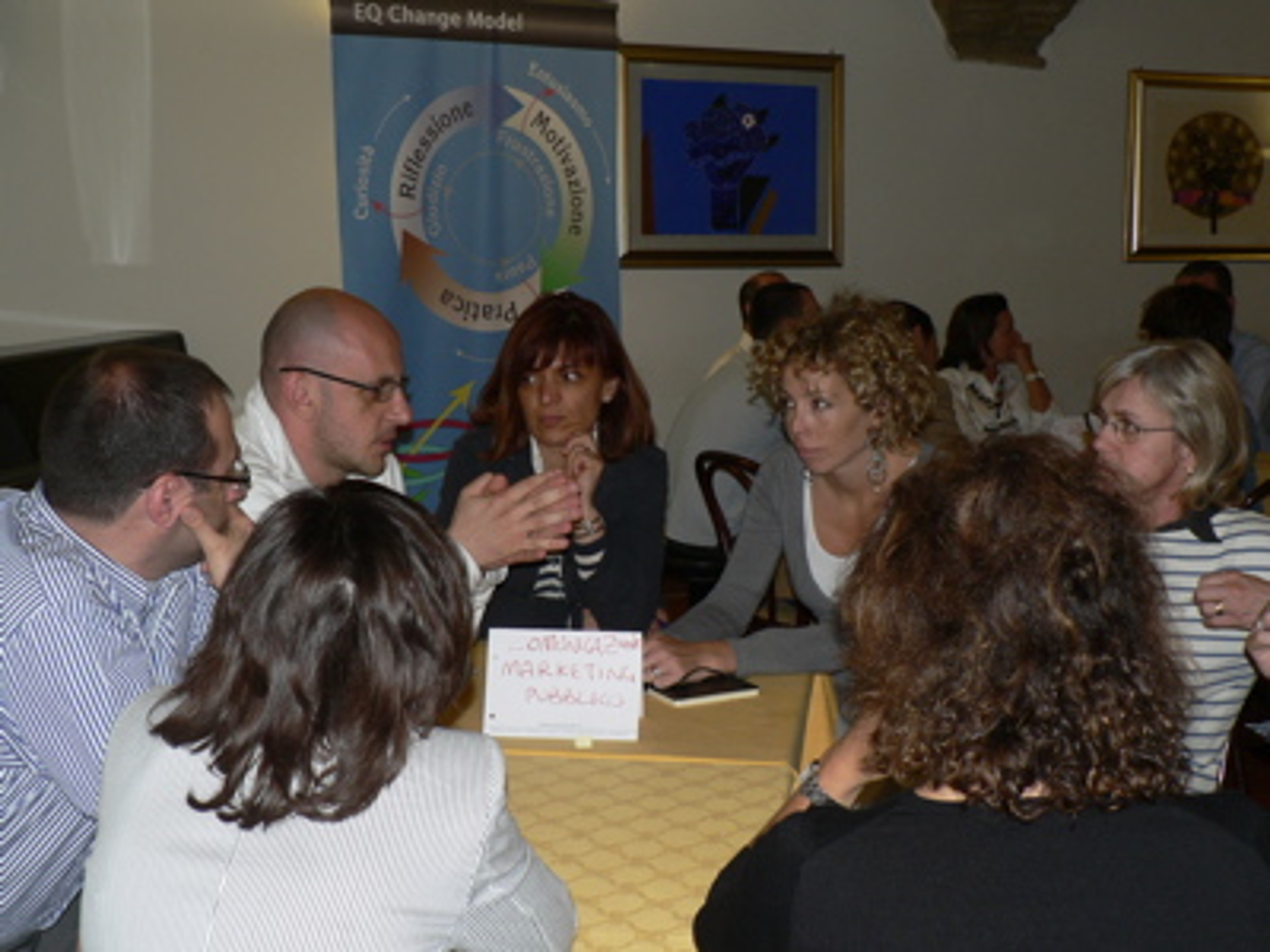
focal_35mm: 46
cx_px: 635
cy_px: 476
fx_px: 1688
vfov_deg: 31.5
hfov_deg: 41.2
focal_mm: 7.7
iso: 100
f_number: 2.8
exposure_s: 1/60
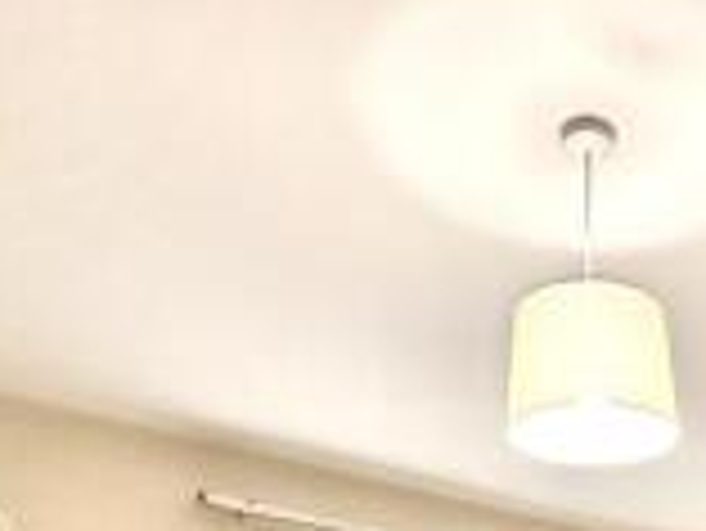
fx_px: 1061
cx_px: 654
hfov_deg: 34.4
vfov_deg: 20.4
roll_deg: +0.3
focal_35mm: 52
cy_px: 943
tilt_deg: -6.6
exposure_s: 1/50
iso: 250
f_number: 2.2
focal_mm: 2.22
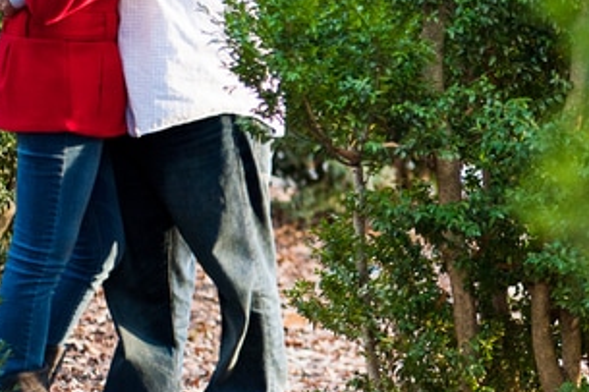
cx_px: 626
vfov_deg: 9.3
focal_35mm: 148
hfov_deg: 13.6
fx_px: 2420
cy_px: 116
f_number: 2
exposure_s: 1/400
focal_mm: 50
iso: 200
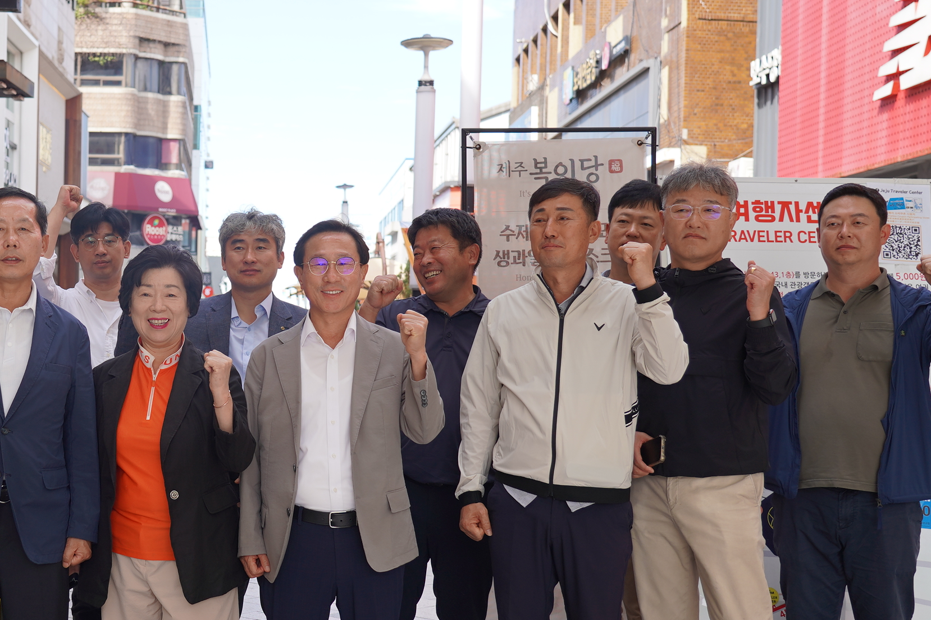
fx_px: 1500
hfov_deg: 33.2
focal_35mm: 58
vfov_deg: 23.4
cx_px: 153
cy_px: 347
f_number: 4
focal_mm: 32
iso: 100
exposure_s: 1/200
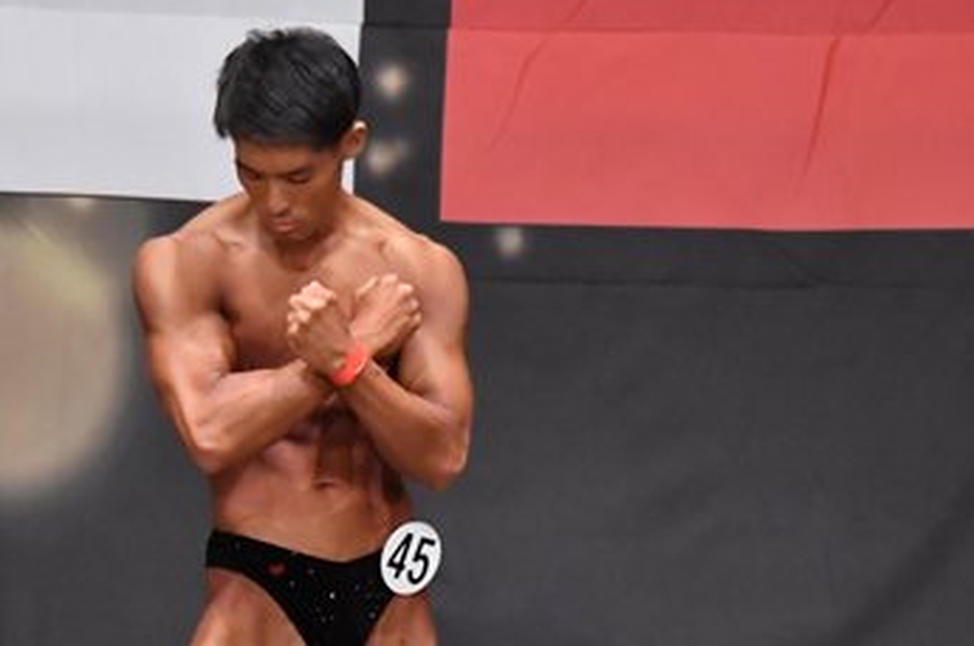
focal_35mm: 506
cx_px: 320
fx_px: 13671
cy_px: 587
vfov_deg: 2.7
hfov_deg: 4.1
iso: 6400
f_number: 5.6
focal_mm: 150
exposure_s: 1/400
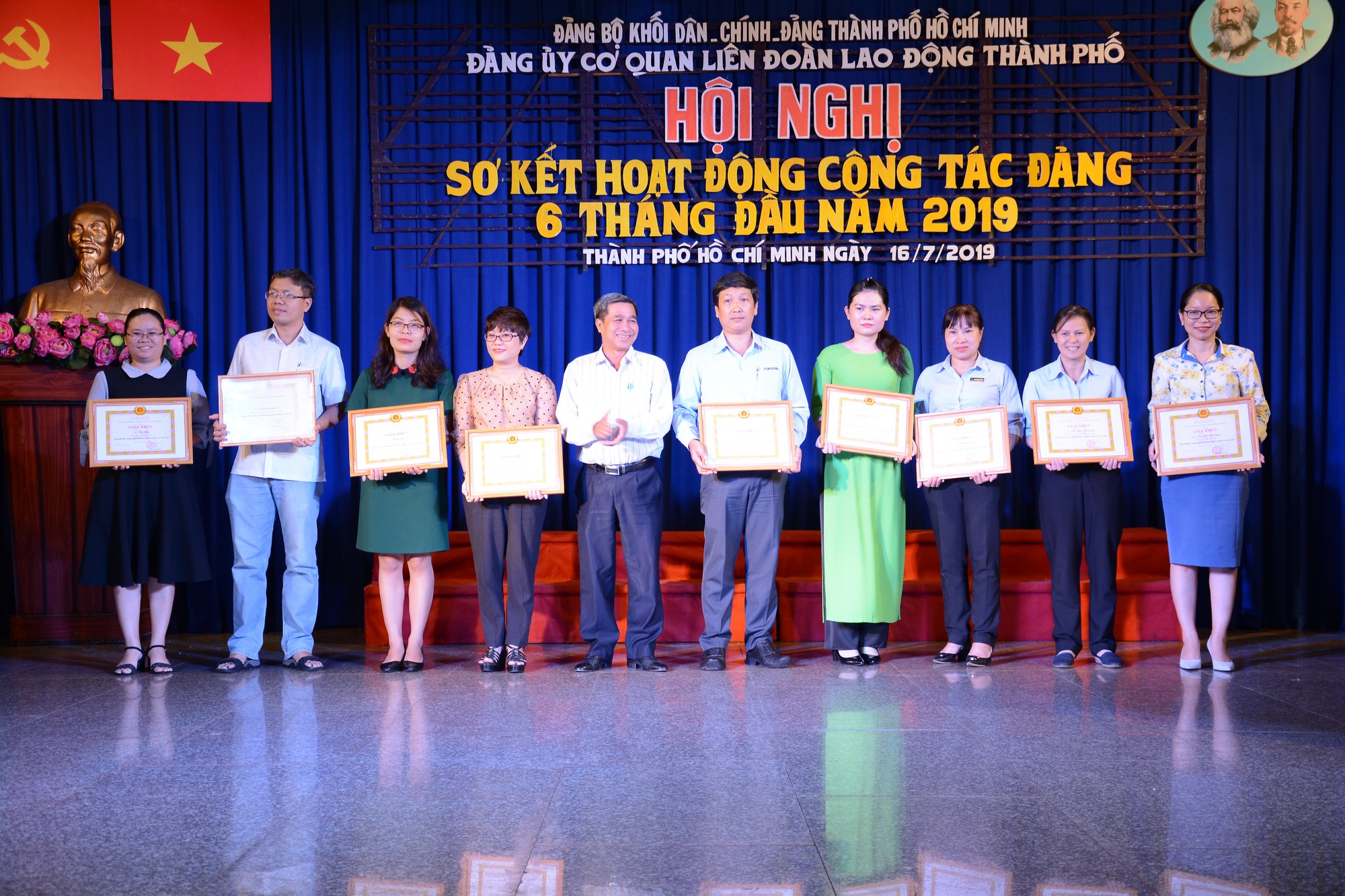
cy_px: 448
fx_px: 1681
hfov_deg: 43.6
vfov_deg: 29.9
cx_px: 672
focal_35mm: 45
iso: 450
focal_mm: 30
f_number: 4.2
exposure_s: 1/60
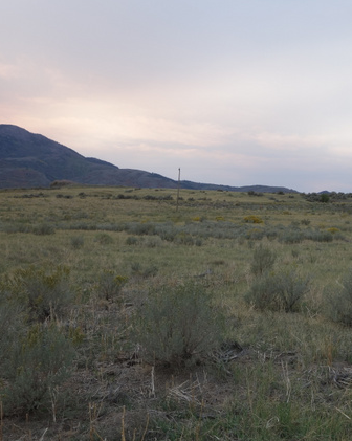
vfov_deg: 45.8
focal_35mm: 40
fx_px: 522
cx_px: 241
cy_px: 223
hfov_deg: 36.8
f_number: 5.6
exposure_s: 1/100
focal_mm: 10.4
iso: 125
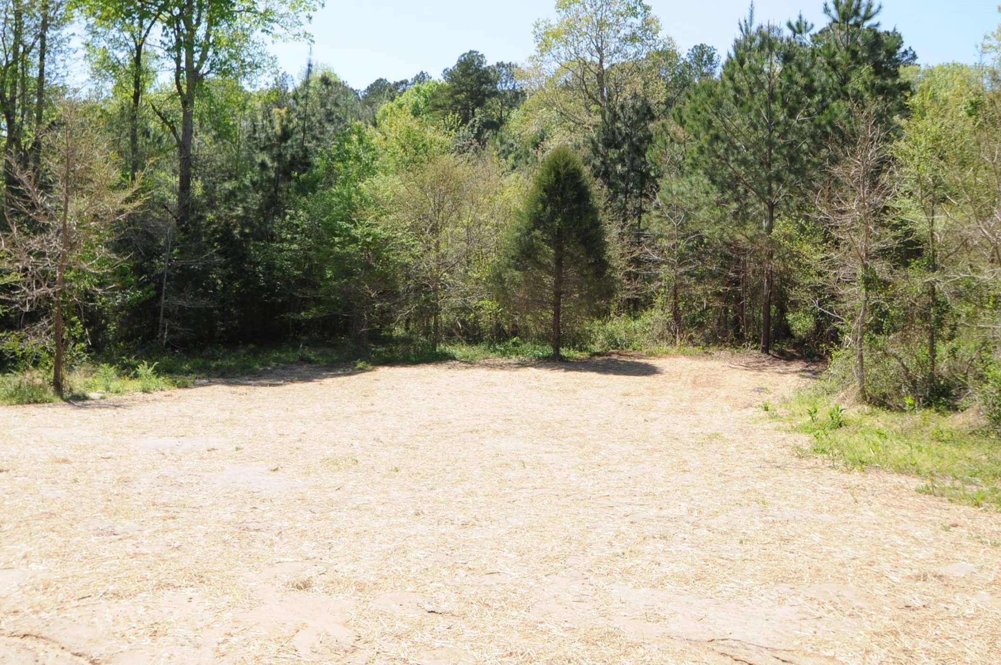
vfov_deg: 39.6
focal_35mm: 33
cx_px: 431
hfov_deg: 57.5
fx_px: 909
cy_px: 210
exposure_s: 1/320
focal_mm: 15
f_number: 9
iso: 200
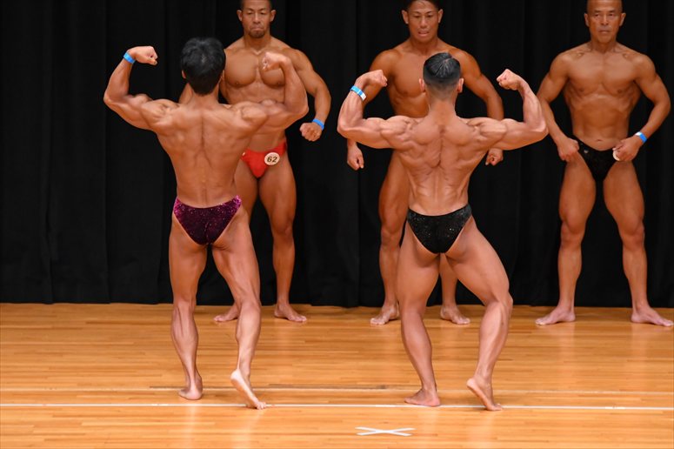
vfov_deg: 4.8
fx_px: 5333
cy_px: 224
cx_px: 337
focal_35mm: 285
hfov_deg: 7.2
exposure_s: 1/400
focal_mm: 190
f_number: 5.6
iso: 4000
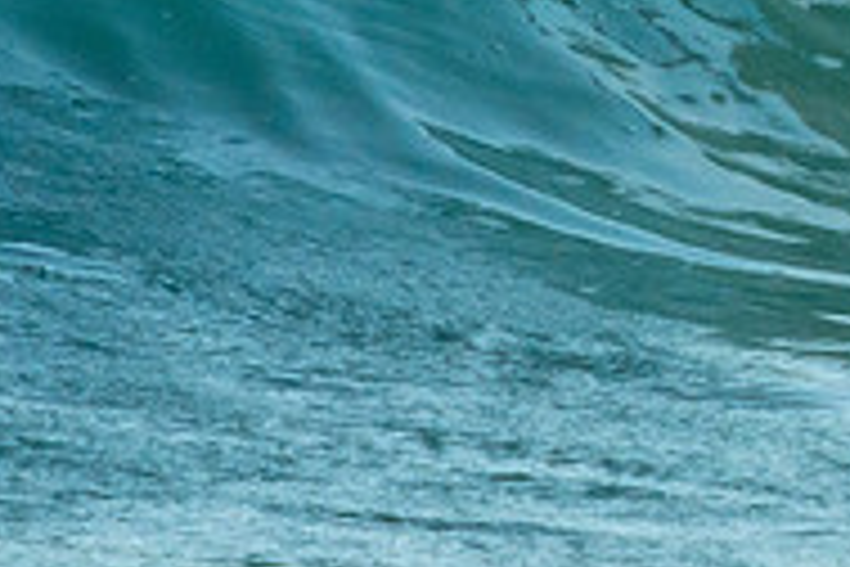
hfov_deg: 1.4
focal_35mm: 1495
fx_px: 35296
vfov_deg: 0.9
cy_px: -268
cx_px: 1282
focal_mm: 320
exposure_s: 1/1000
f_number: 5.6
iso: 1000
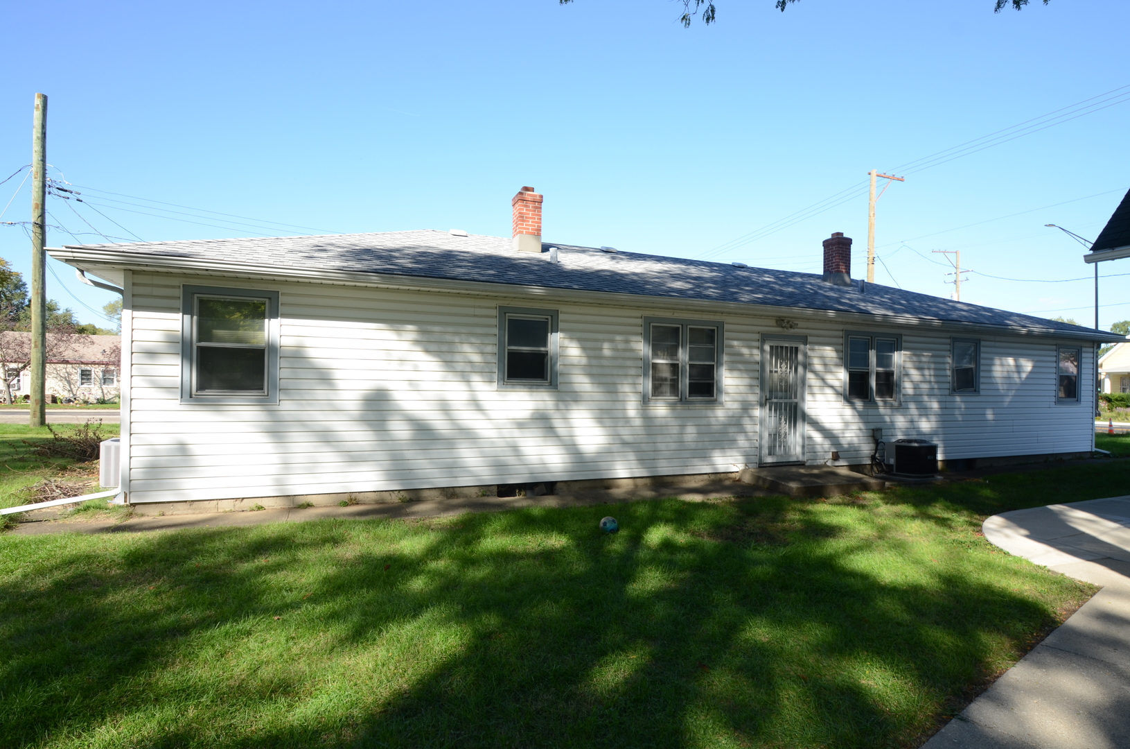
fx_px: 564
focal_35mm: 18
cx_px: 565
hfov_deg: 90.1
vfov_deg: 67.1
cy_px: 374
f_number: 7.1
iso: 160
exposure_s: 1/160
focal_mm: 12
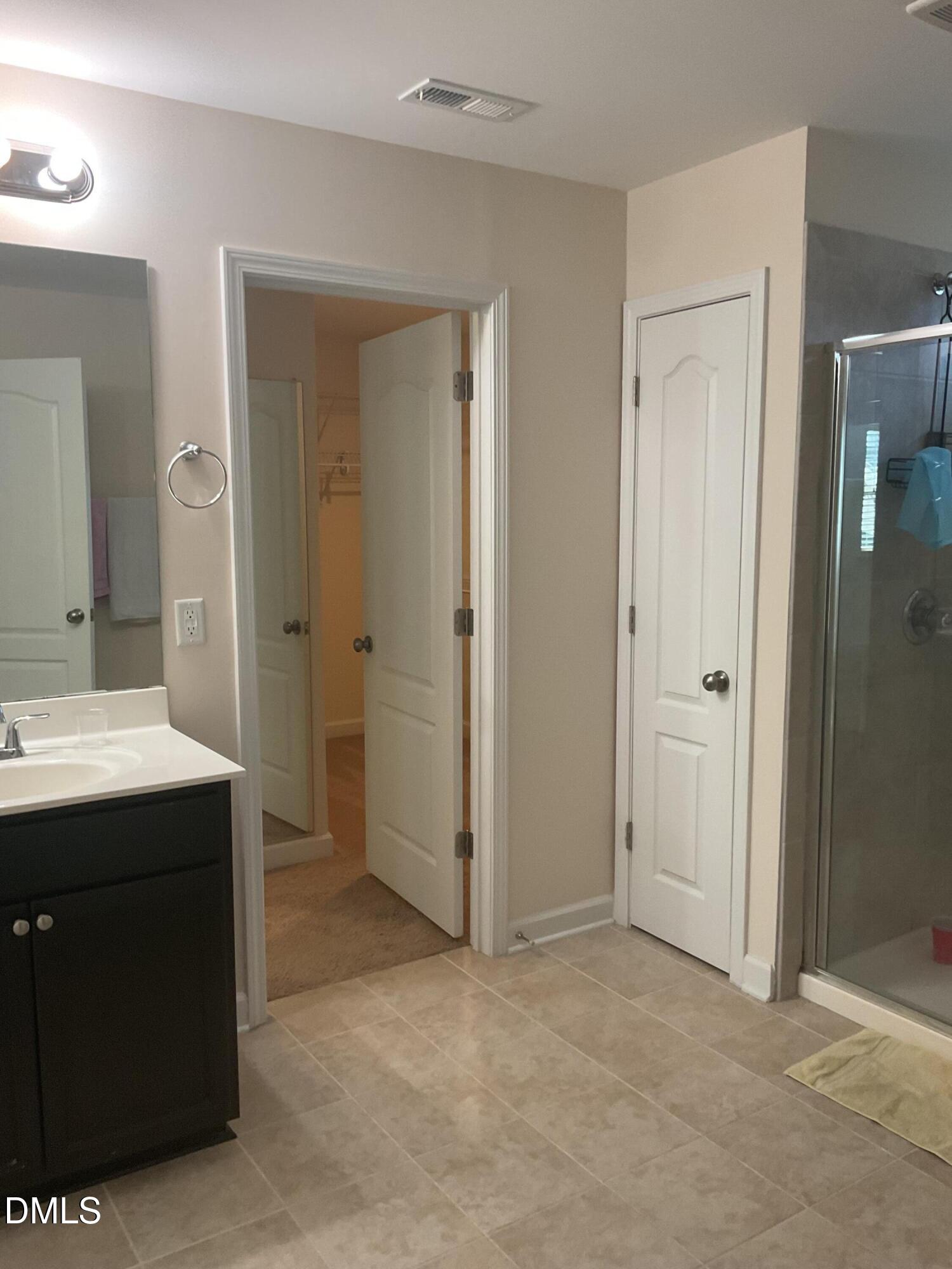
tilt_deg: -6.6
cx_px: 476
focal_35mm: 29
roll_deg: -0.1
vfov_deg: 61.7
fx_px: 1063
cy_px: 634
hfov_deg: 48.2
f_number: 1.8
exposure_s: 1/60
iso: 64
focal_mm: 3
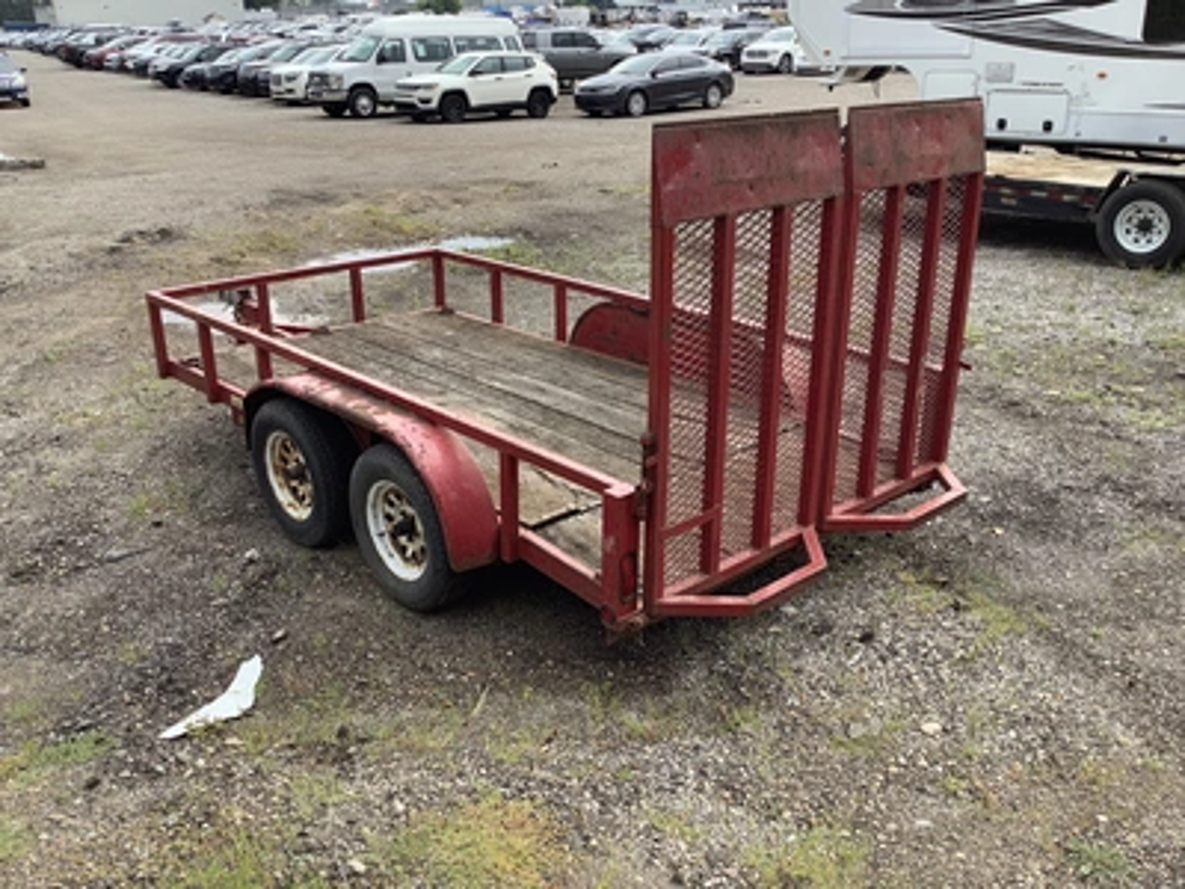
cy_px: 444
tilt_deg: -22.6
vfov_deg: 45.4
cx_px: 592
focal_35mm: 31
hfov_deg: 58.4
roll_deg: +1.2
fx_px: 1061
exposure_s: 1/120
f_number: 2.4
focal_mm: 3.3
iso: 25
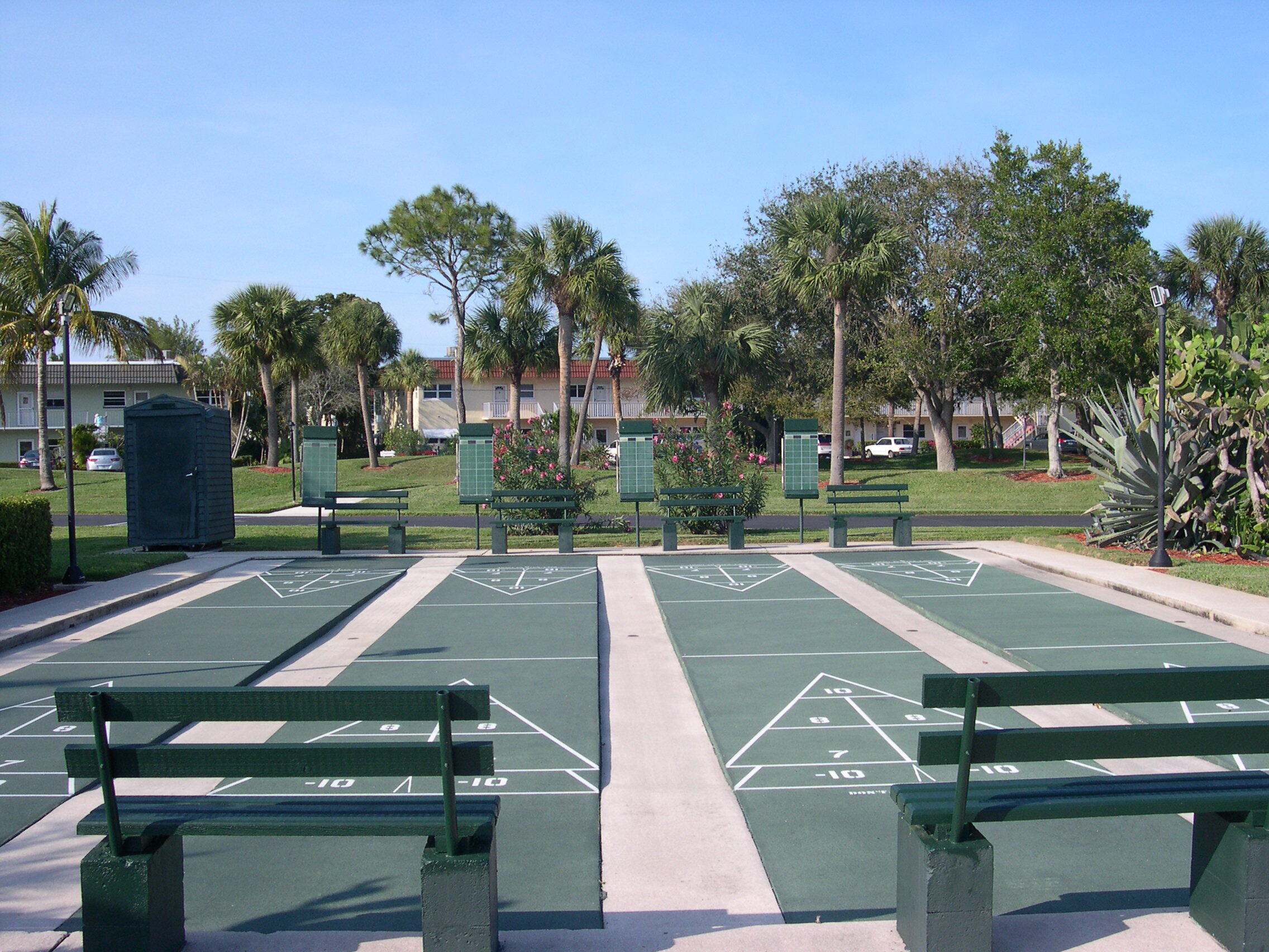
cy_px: 476
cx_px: 634
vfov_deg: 37.7
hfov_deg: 49.0
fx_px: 1393
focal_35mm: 38
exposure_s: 1/191
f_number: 7.6
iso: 100
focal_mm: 8
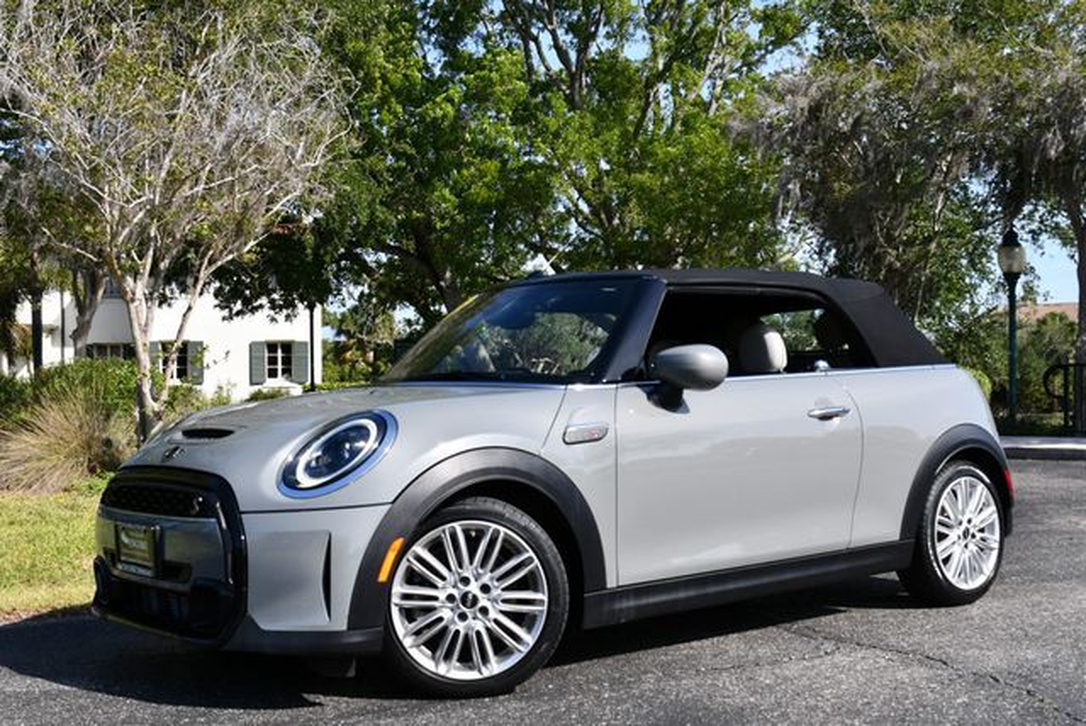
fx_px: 1329
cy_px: 363
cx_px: 543
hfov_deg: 44.5
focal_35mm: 44
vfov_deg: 30.6
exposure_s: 1/250
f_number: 8
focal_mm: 22
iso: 125
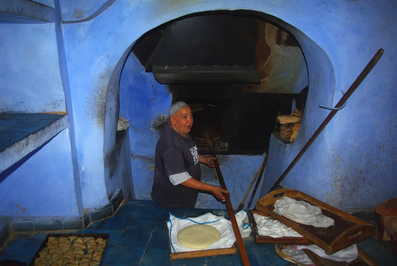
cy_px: 133
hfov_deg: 61.9
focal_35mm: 30
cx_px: 198
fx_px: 331
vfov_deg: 43.7
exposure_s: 1/30
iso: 200
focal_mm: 20
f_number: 4
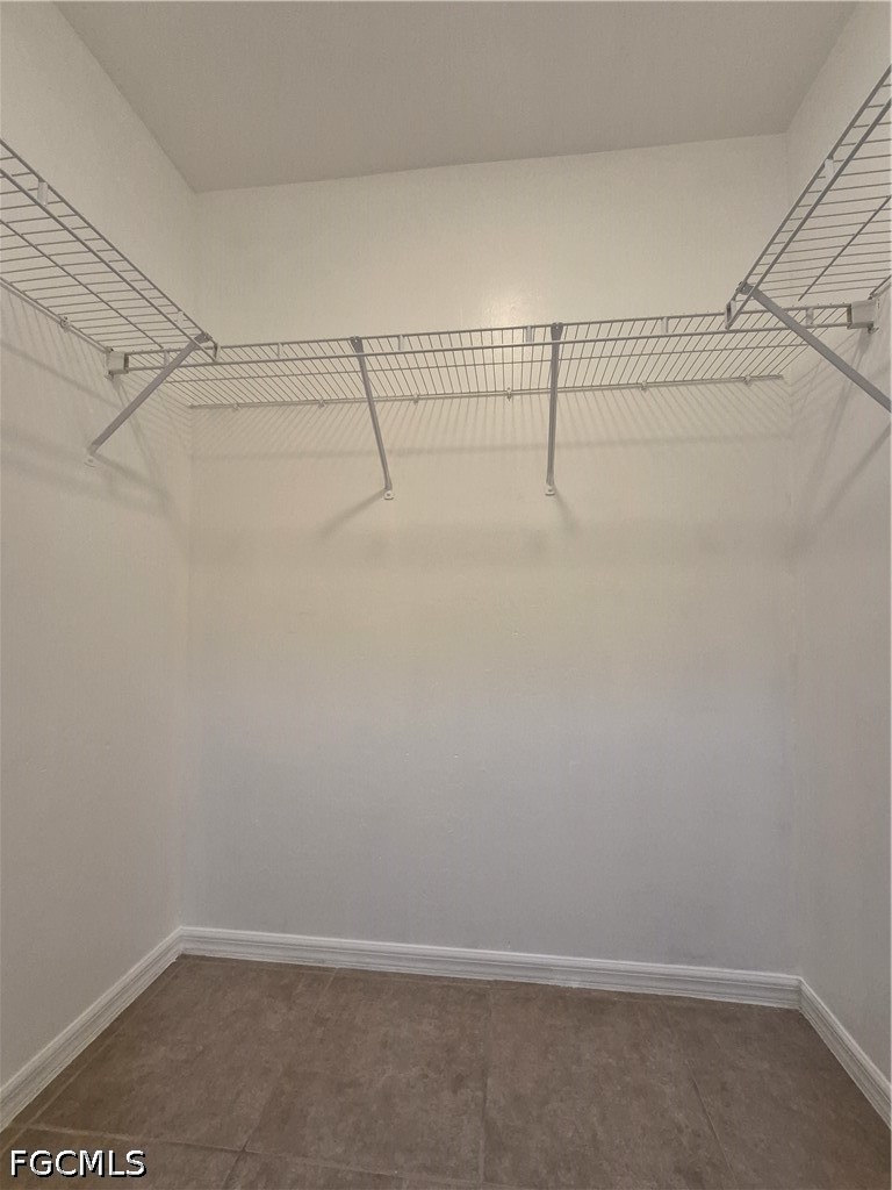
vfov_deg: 106.2
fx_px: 447
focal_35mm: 13
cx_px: 446
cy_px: 595
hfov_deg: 89.9
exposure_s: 1/60
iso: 400
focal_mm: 1.74
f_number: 2.2
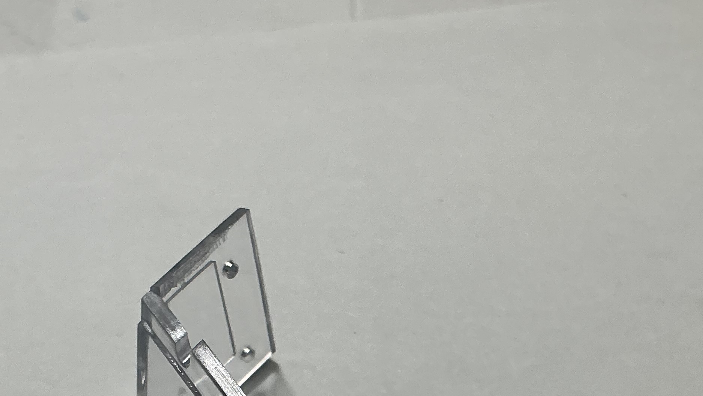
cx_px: 342
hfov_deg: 31.0
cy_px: 498
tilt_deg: -54.4
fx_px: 1268
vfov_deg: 16.8
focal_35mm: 68
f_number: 1.8
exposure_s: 1/375
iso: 25
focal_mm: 3
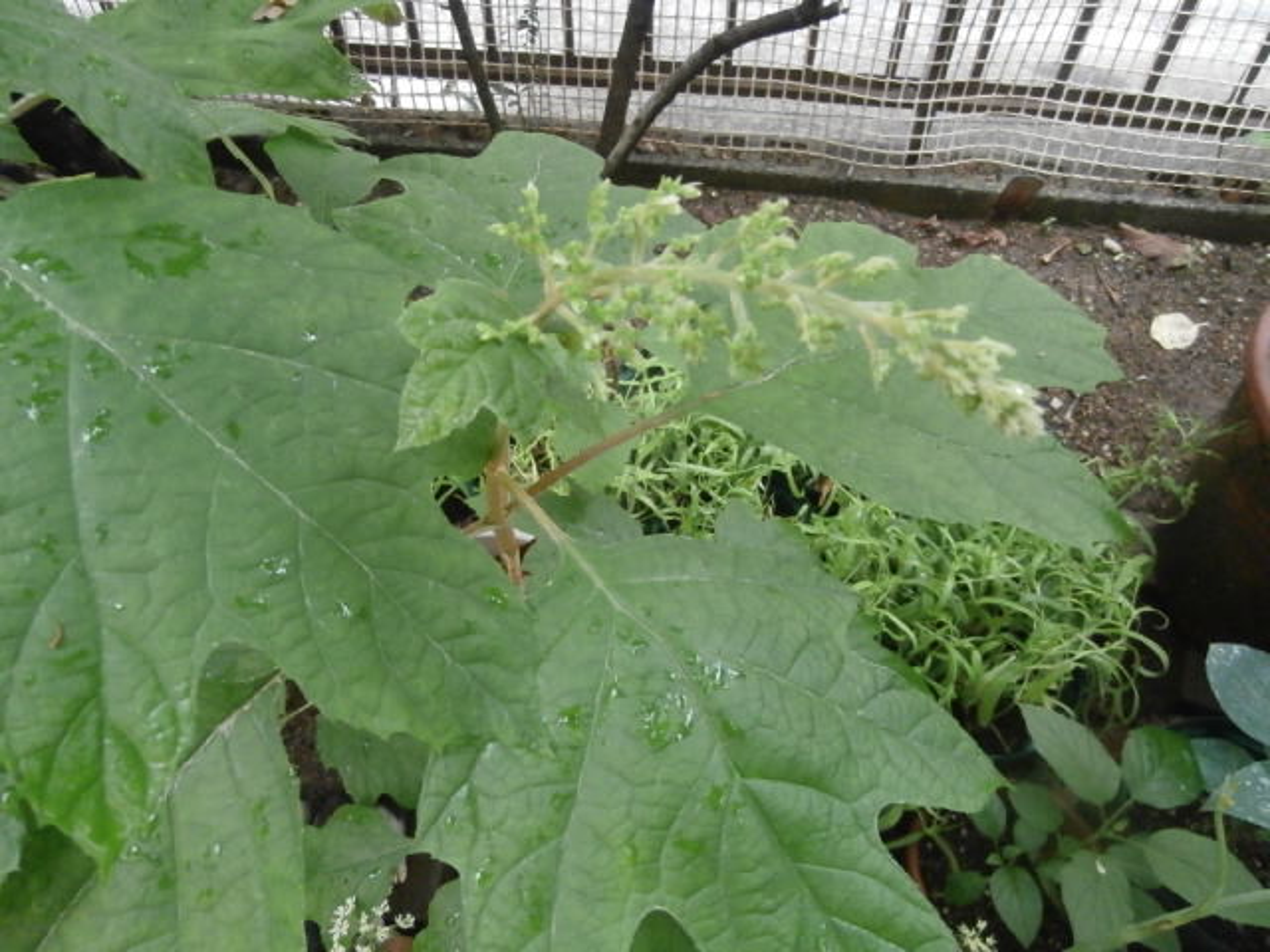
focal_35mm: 24
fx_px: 881
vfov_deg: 56.8
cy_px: 476
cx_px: 635
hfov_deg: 71.6
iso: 800
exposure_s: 1/80
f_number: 3
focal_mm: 4.2
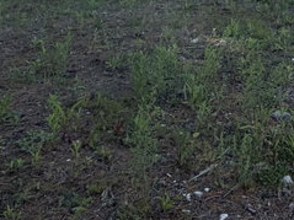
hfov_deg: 30.3
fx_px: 509
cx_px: 283
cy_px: -109
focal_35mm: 60
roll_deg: +2.7
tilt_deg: +0.2
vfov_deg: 20.8
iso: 40
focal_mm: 2.22
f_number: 2.2
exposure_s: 1/770
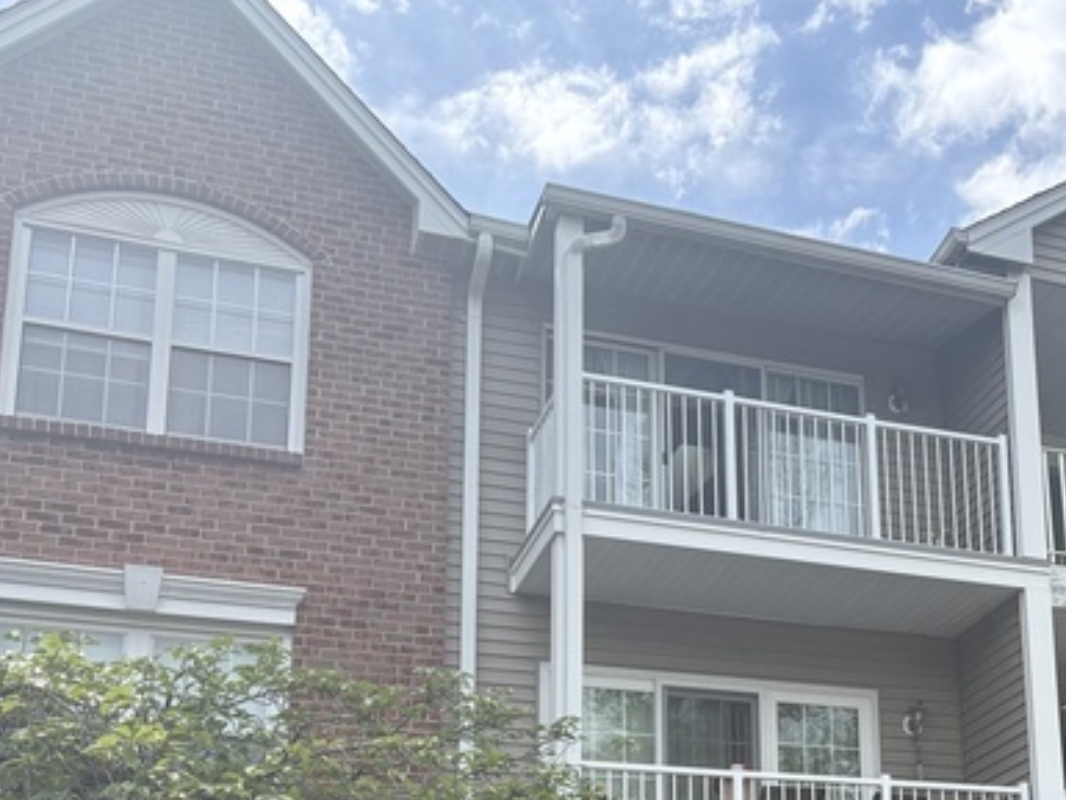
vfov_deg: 25.9
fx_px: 1663
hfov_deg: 33.8
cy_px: 758
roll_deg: +2.8
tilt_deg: +13.8
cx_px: 944
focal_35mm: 54
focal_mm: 5.96
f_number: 1.6
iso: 64
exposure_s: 1/3125
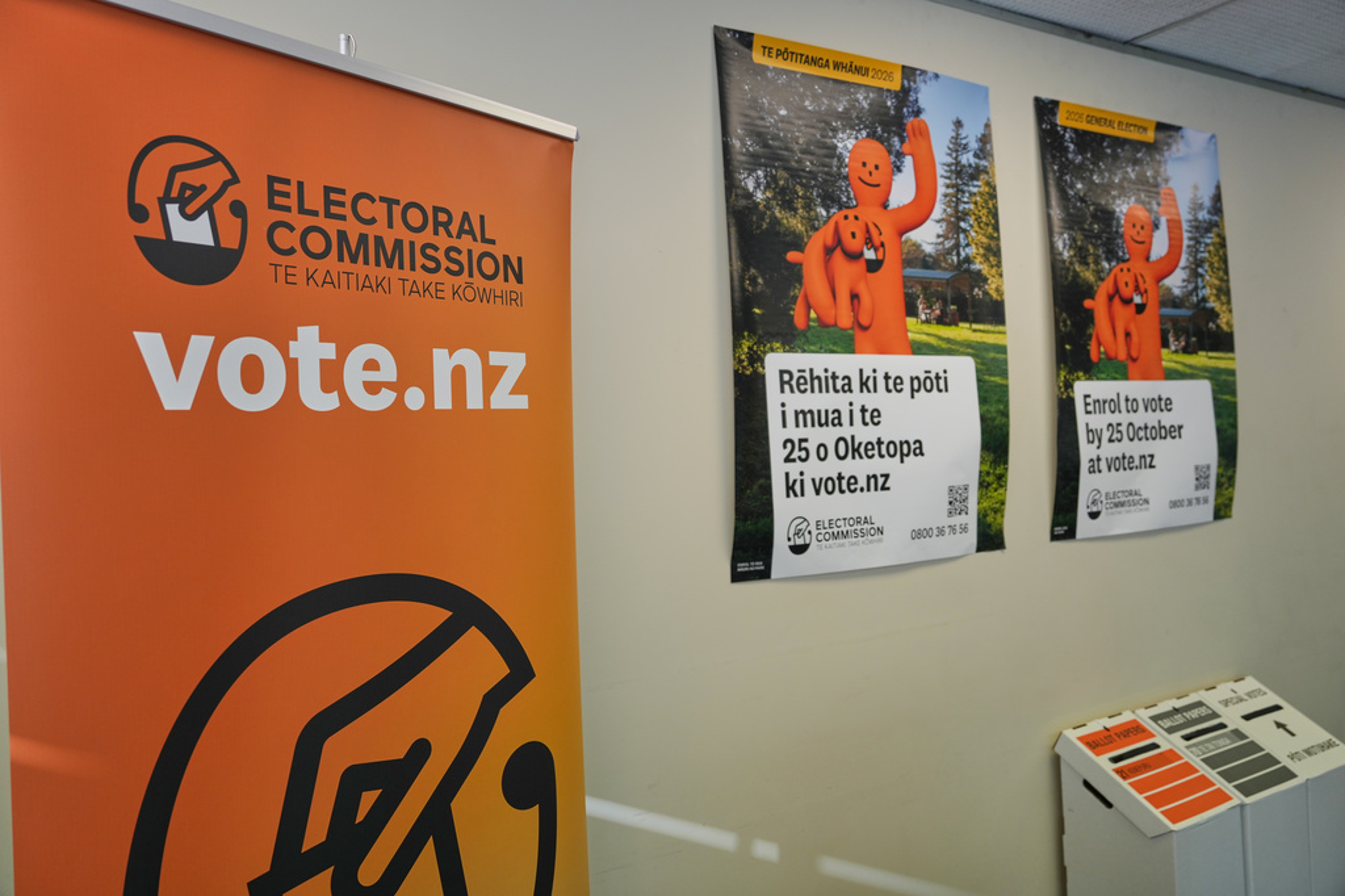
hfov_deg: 71.5
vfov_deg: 51.3
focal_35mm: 25
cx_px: 672
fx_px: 934
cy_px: 448
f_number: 2.8
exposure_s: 1/250
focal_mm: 25
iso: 320
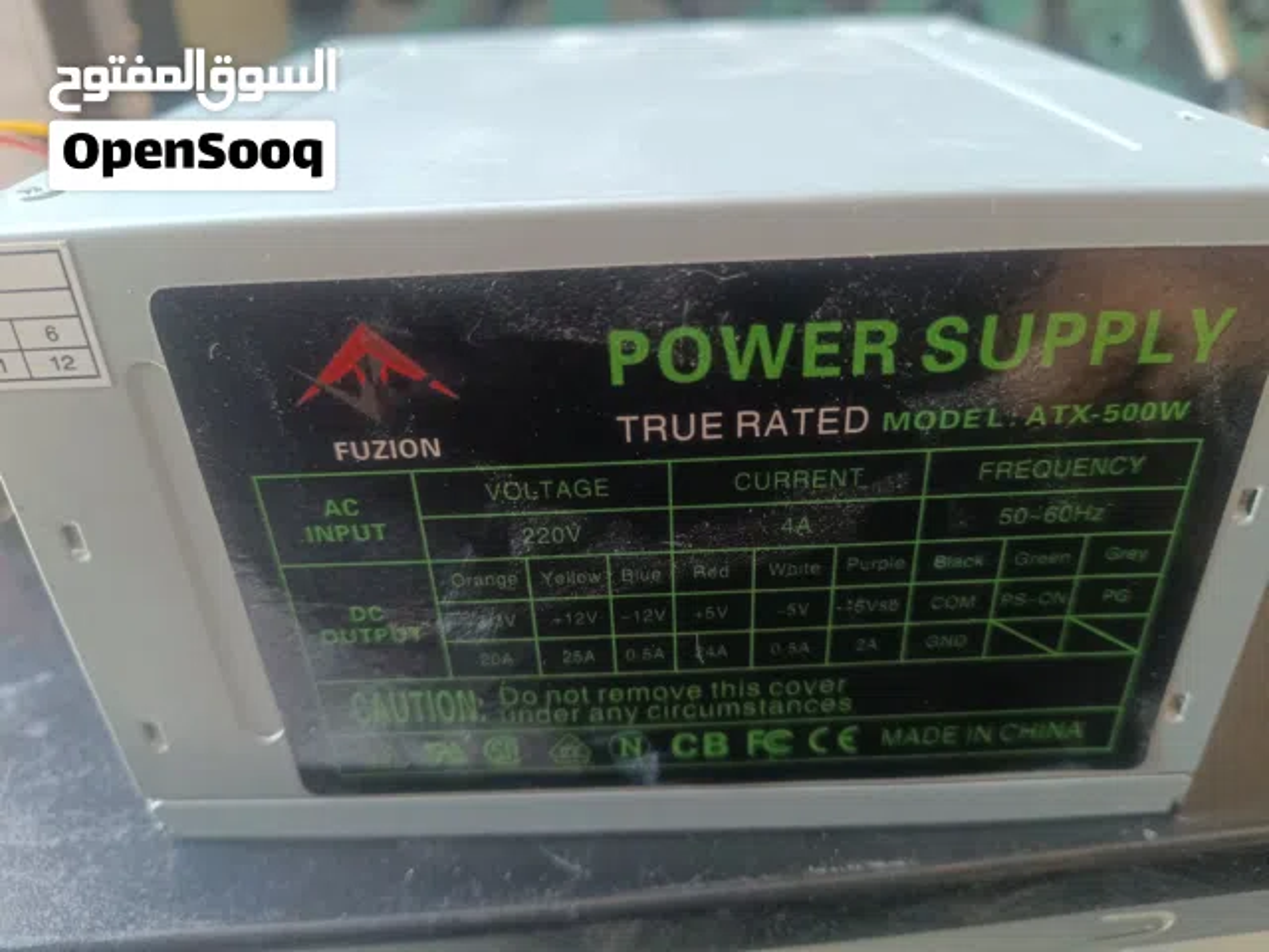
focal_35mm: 24
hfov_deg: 71.6
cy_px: 476
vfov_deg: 56.8
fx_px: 880
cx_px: 634
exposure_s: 1/50.1
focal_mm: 5.59
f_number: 1.88
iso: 654
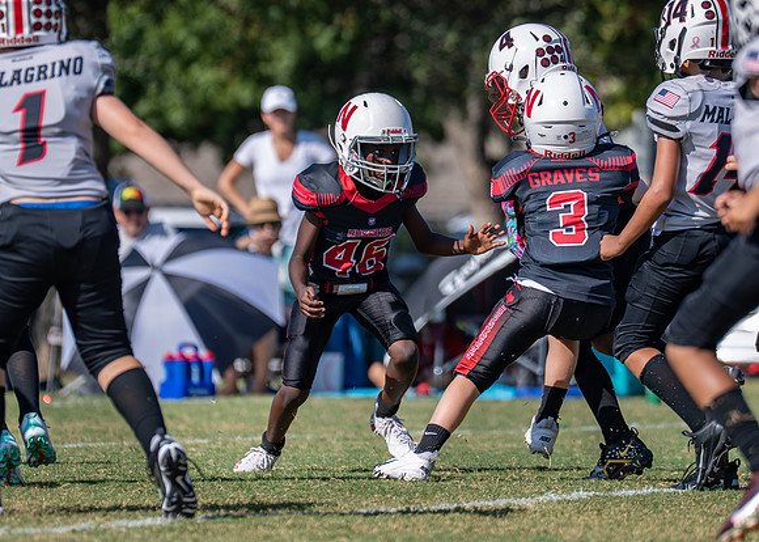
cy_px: 188
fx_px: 10624
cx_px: 427
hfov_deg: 4.1
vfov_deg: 2.9
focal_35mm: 493
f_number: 2.8
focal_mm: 200
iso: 100
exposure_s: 1/2500
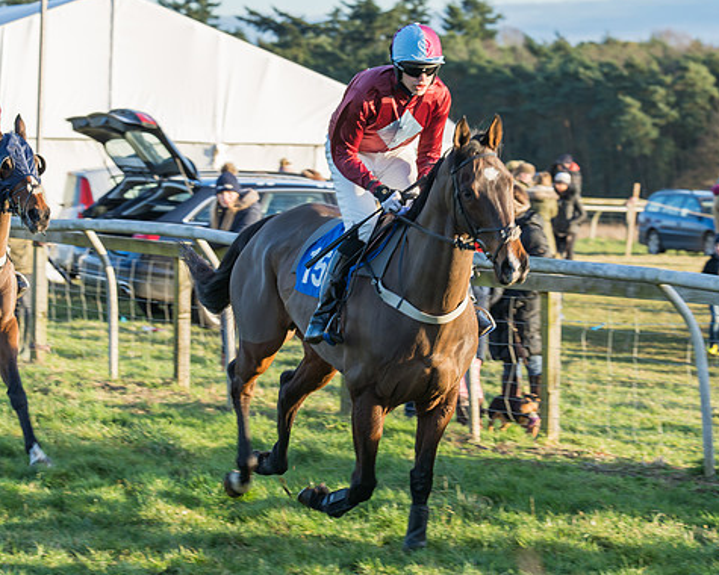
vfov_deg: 7.8
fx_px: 4235
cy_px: 236
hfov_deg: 9.7
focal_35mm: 199
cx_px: 488
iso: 200
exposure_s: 1/200
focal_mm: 120
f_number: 5.6
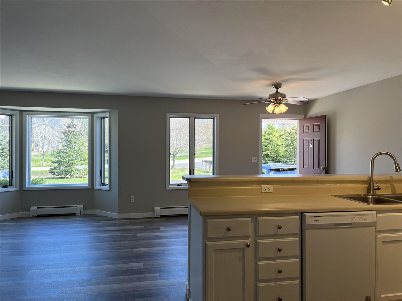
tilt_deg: +0.4
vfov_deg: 53.1
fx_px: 302
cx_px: 201
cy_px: 150
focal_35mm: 26
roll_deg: -0.1
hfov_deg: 67.3
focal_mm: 5.1
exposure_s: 1/257
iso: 40
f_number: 1.6
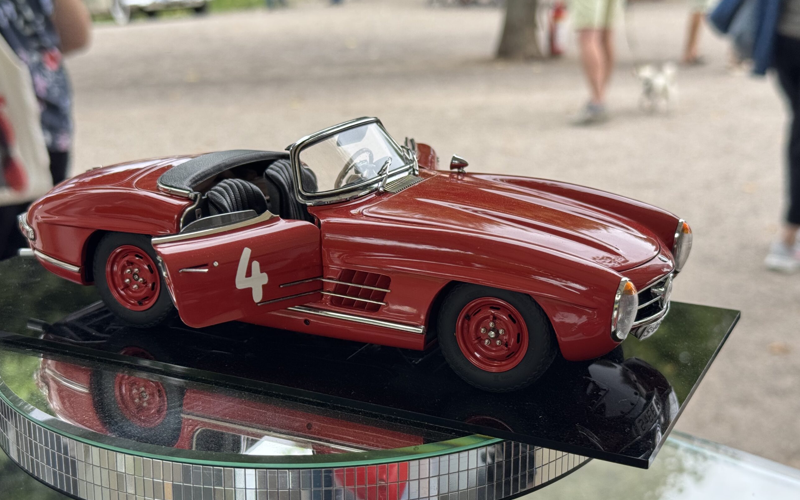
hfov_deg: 39.6
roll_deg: +1.1
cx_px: 400
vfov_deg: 25.3
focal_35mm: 51
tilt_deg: -15.7
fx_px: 1112
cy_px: 260
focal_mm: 6.76
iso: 64
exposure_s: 1/236
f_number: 1.78
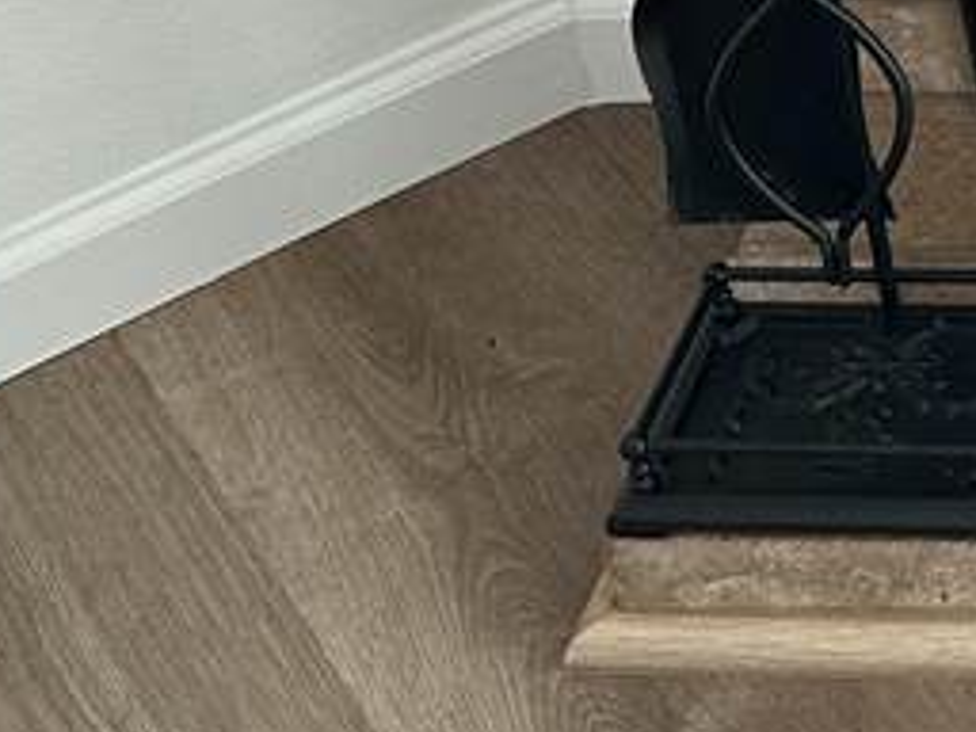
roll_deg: +1.7
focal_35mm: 120
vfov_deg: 11.5
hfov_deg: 14.0
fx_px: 3383
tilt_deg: -29.7
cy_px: -587
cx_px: 1899
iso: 125
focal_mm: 6.86
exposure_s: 1/120
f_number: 1.78
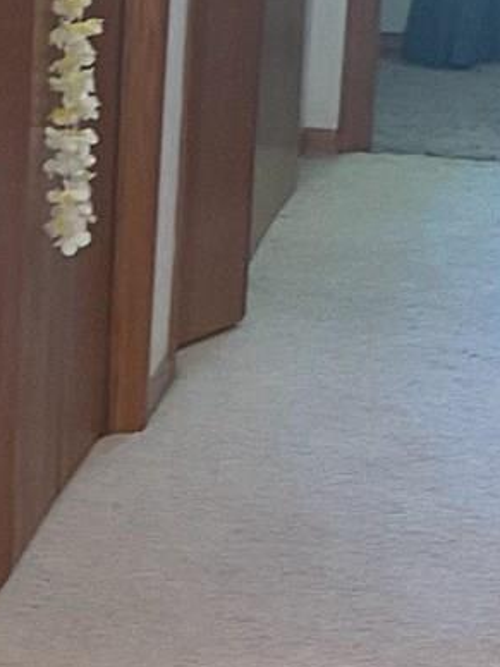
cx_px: -156
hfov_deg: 8.5
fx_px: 3313
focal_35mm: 172
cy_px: 457
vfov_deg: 11.5
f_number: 1.8
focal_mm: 3
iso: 125
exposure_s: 1/60
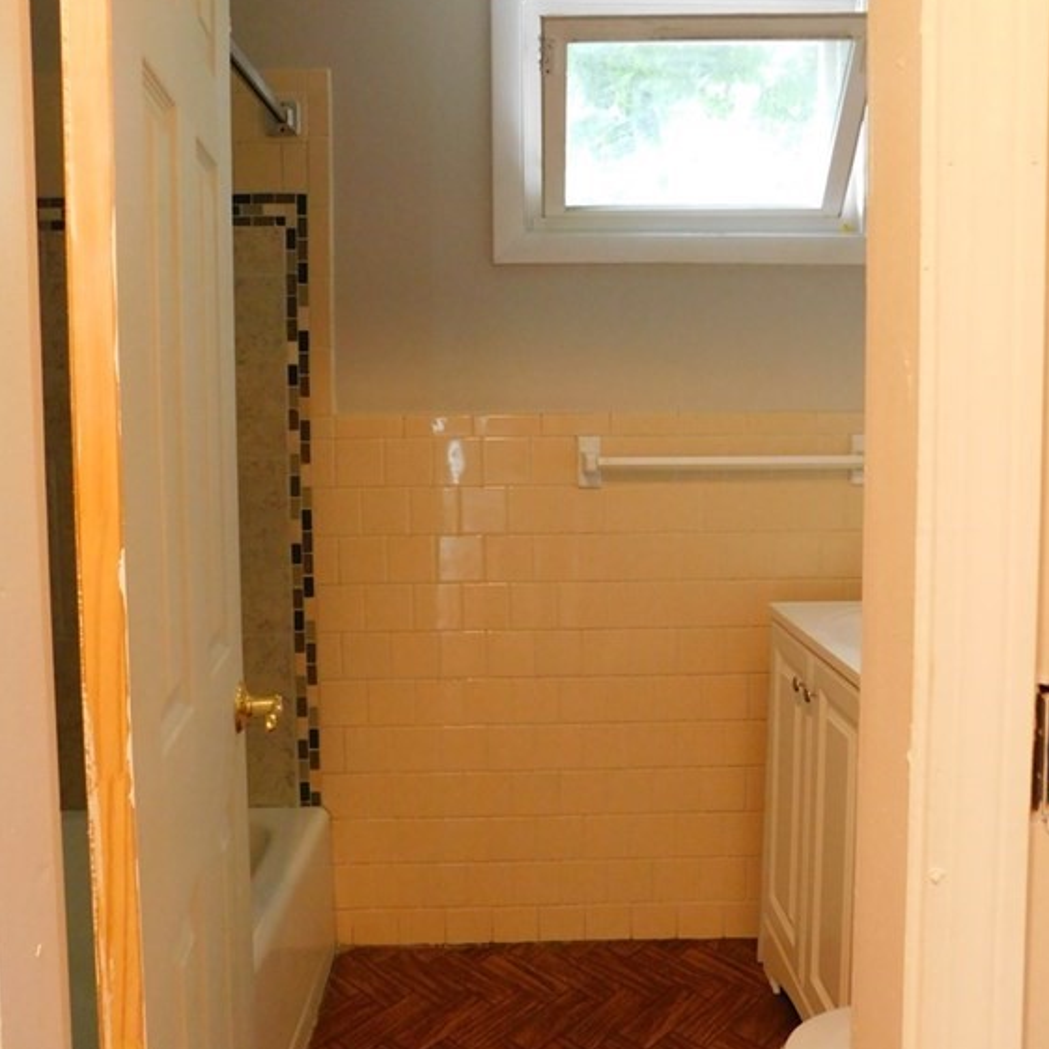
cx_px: 534
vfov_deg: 55.5
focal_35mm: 29
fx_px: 994
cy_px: 465
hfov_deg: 55.6
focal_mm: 4.1
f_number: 3
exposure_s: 1/25
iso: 400
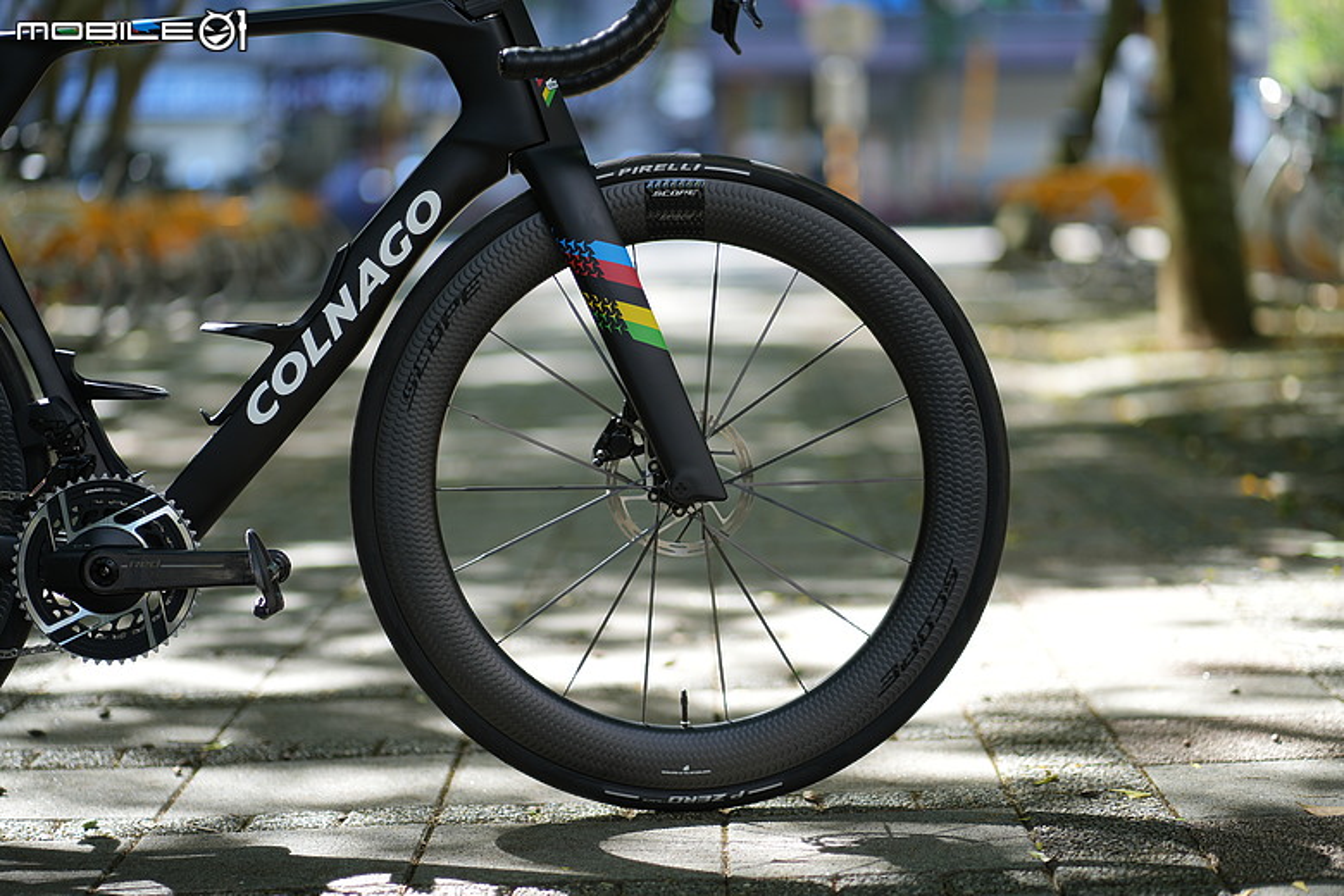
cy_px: 448
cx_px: 672
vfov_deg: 16.1
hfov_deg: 23.9
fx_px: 3173
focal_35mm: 85
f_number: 1.8
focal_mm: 85
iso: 100
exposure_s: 1/250
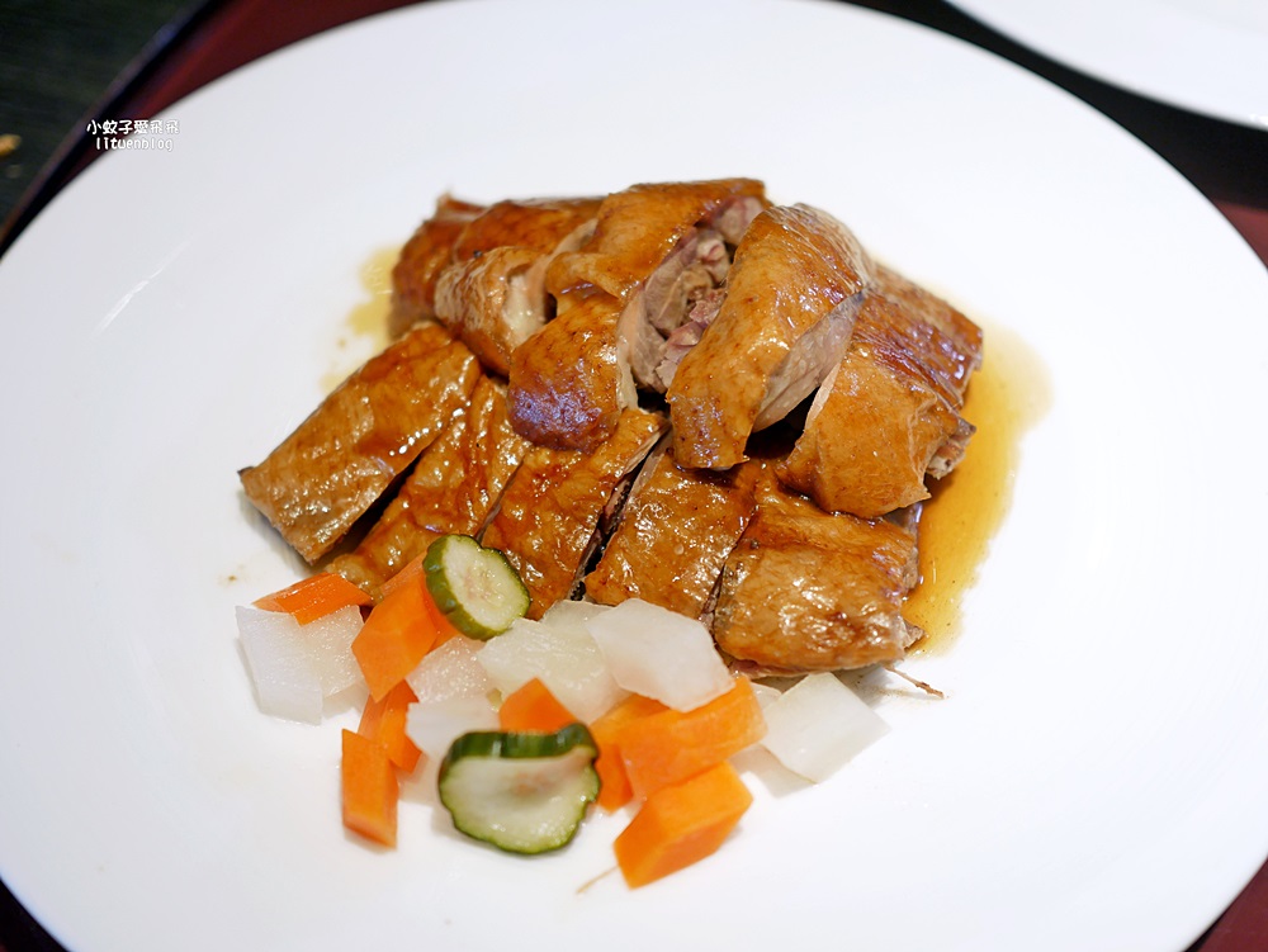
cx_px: 634
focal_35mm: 50
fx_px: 1832
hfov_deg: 38.2
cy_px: 476
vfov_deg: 29.1
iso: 200
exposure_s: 1/200
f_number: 1.8
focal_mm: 25
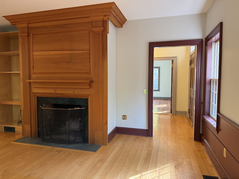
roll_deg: -0.1
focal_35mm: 24
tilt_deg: -2.8
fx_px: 166
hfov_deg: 71.6
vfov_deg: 56.8
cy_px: 90
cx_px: 120
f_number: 1.78
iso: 160
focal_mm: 6.76
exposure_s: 1/60
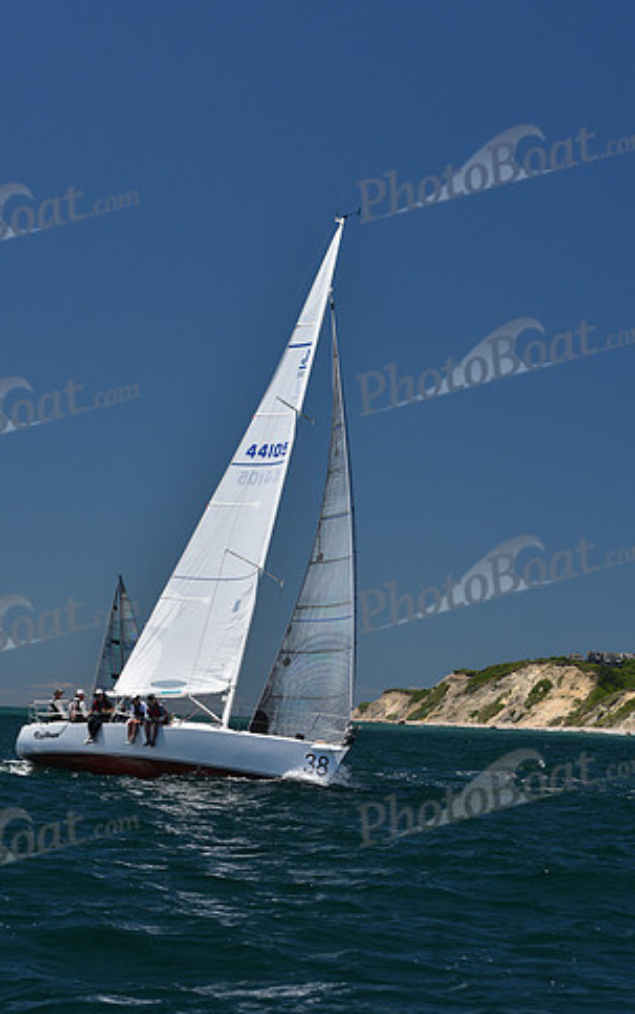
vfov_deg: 19.8
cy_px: 501
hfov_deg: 12.5
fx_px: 2904
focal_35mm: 105
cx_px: 248
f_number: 6.3
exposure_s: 1/800
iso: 250
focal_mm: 86
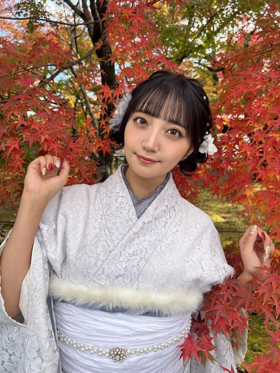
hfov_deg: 53.1
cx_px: 140
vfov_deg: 67.3
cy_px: 186
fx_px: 280
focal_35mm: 26
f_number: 1.5
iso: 50
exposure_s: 1/401
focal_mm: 5.7
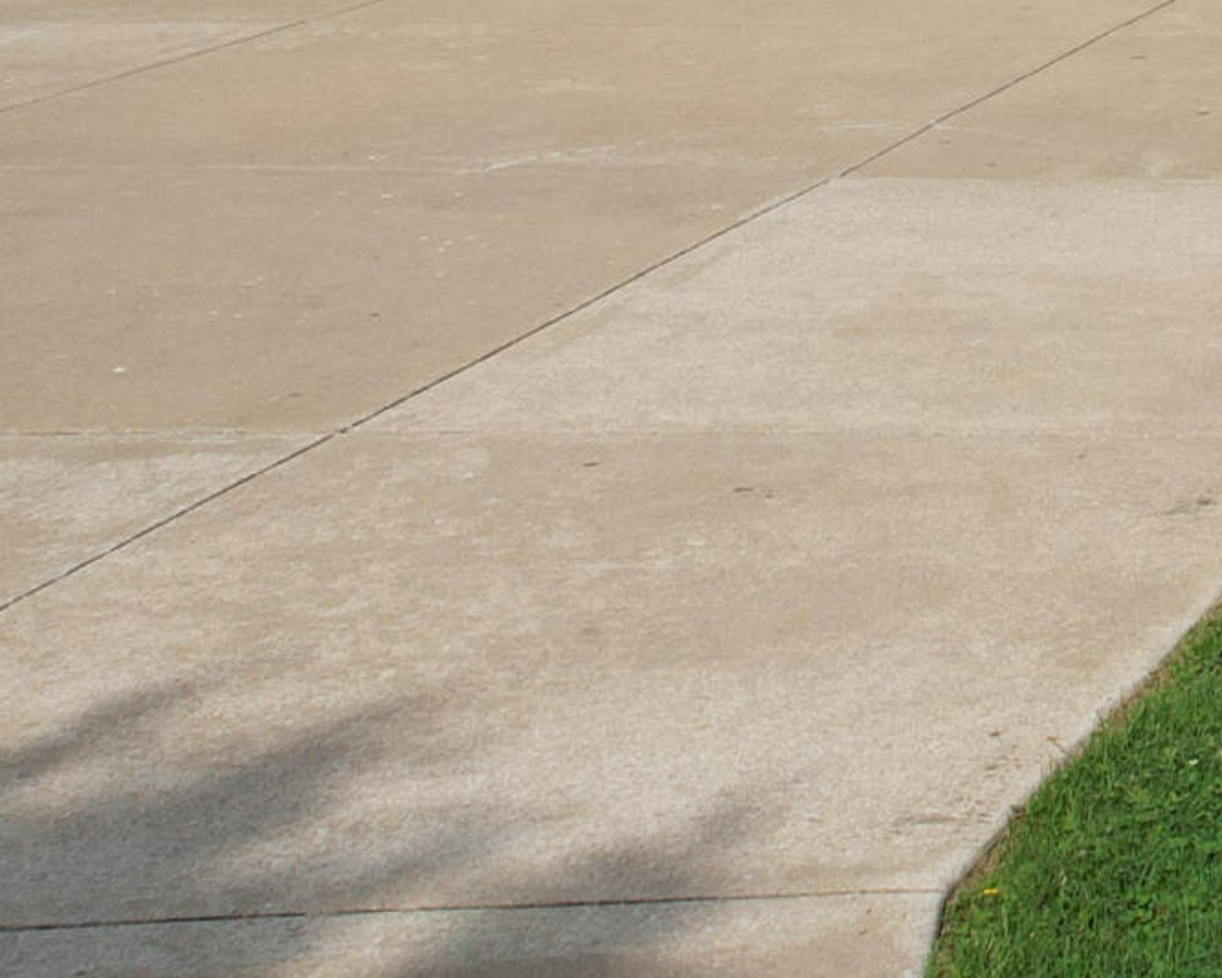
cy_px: -497
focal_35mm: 93
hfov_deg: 16.4
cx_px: 2341
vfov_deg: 15.3
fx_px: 3364
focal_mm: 8.38
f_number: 2.8
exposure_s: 1/2500
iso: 100
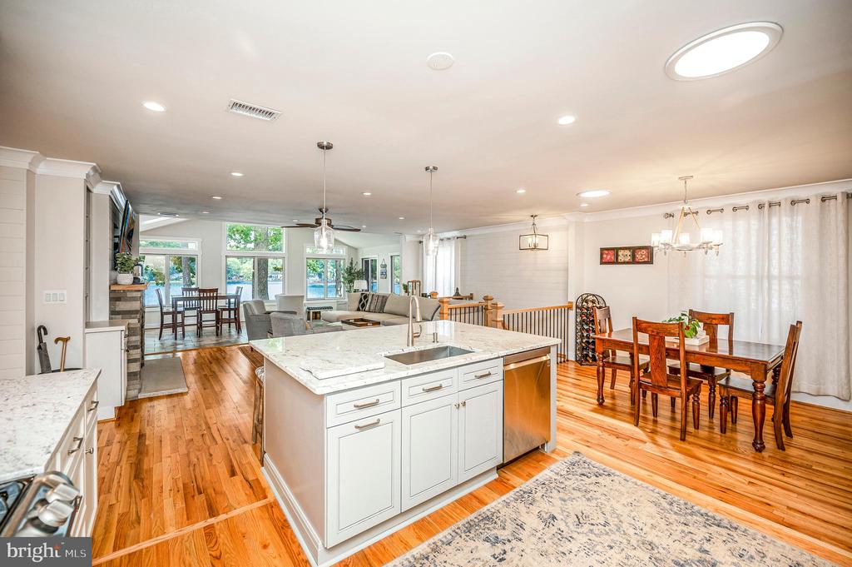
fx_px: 331
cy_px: 284
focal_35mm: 14
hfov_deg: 104.3
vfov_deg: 81.1
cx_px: 426
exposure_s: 1/80
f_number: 4.5
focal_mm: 14
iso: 200
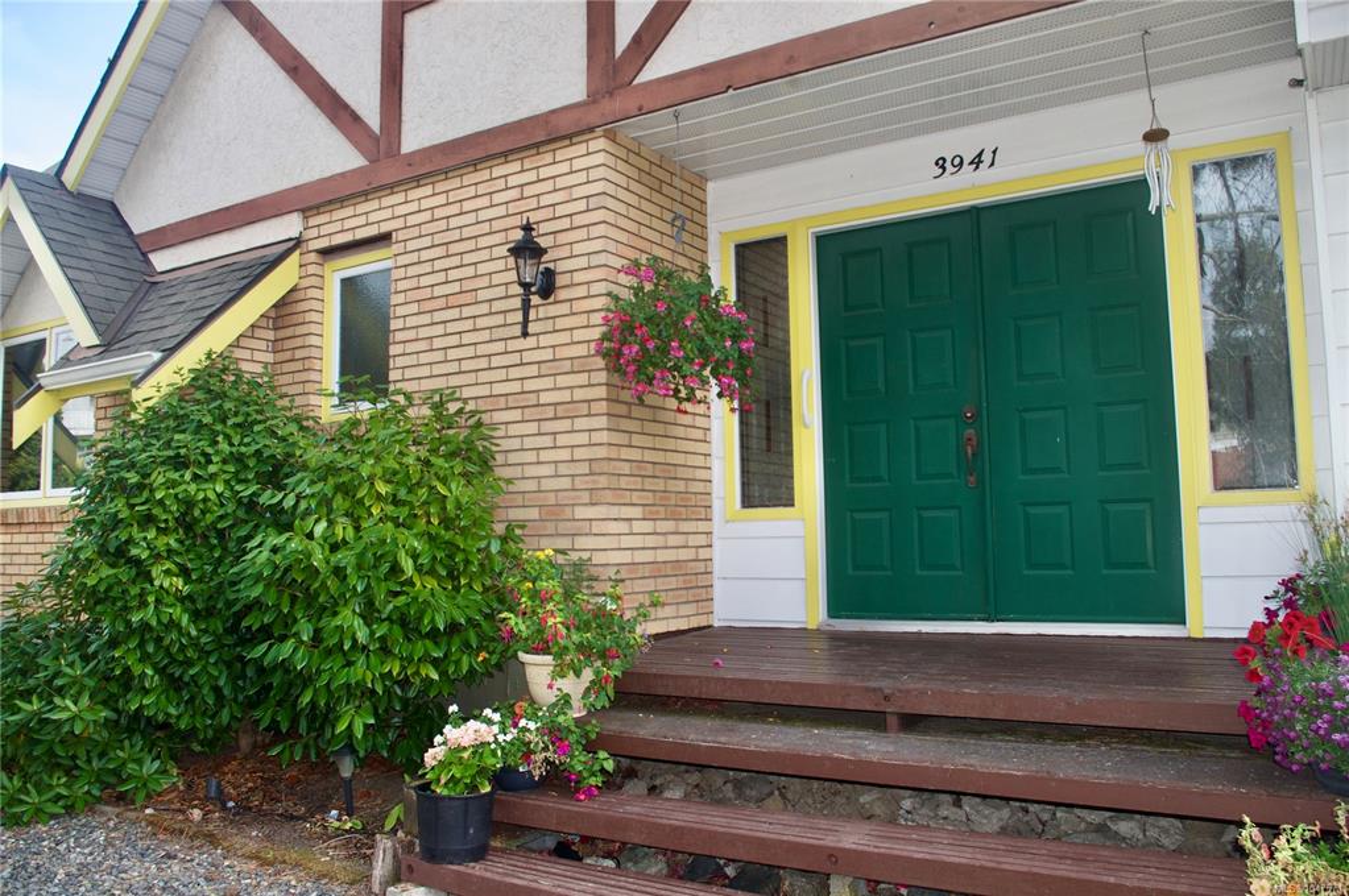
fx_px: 1011
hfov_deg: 67.4
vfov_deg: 47.8
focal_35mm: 27
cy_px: 448
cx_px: 674
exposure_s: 1/180
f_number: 7.1
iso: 400
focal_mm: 18
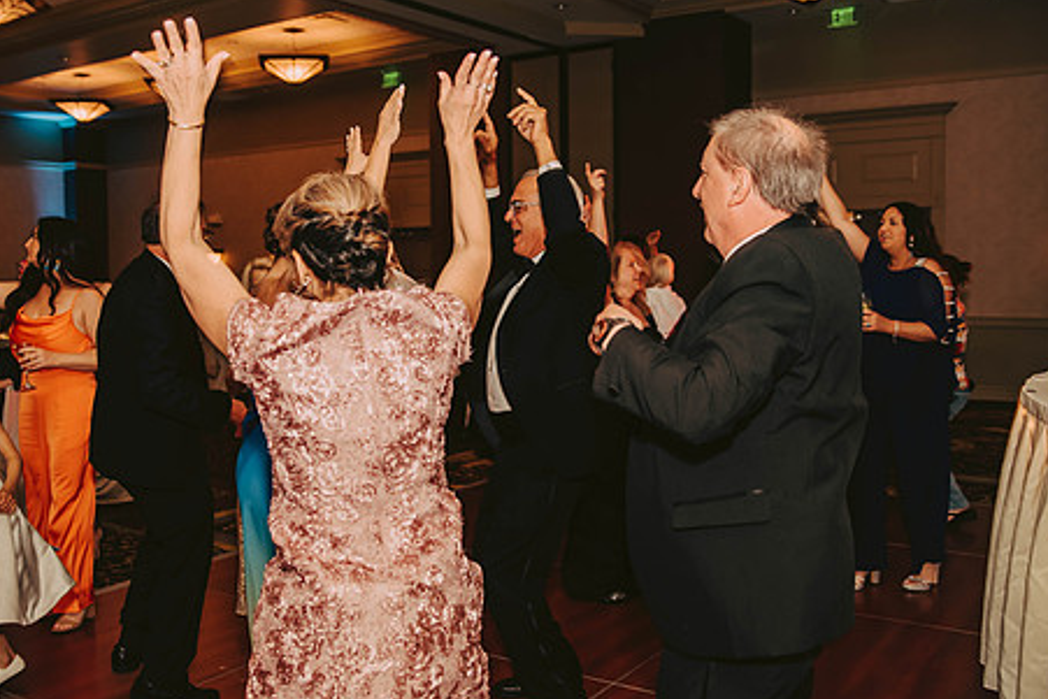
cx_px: 488
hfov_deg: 53.1
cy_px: 322
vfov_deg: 36.9
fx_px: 1048
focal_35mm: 36
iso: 500
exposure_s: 1/60
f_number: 2.8
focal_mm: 28
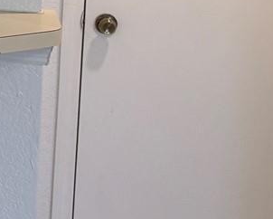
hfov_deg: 11.7
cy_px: -106
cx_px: -440
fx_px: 1003
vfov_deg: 11.9
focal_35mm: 124
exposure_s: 1/158
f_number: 1.78
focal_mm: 6.76
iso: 125
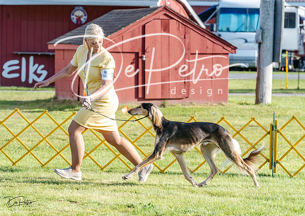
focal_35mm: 188
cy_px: 97
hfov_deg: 10.7
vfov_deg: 7.6
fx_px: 1627
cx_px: 159
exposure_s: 1/1250
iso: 640
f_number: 6.3
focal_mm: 144
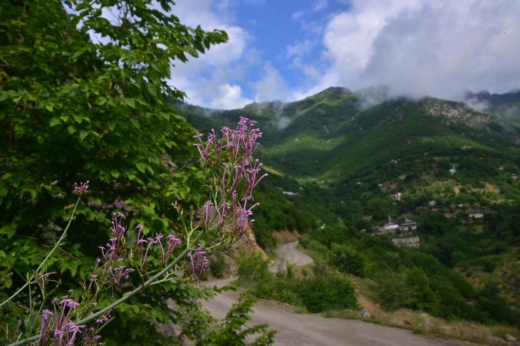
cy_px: 173
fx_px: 722
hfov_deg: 39.6
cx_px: 260
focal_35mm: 50
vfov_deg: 27.0
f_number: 18
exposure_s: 1/125
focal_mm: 50
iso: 320
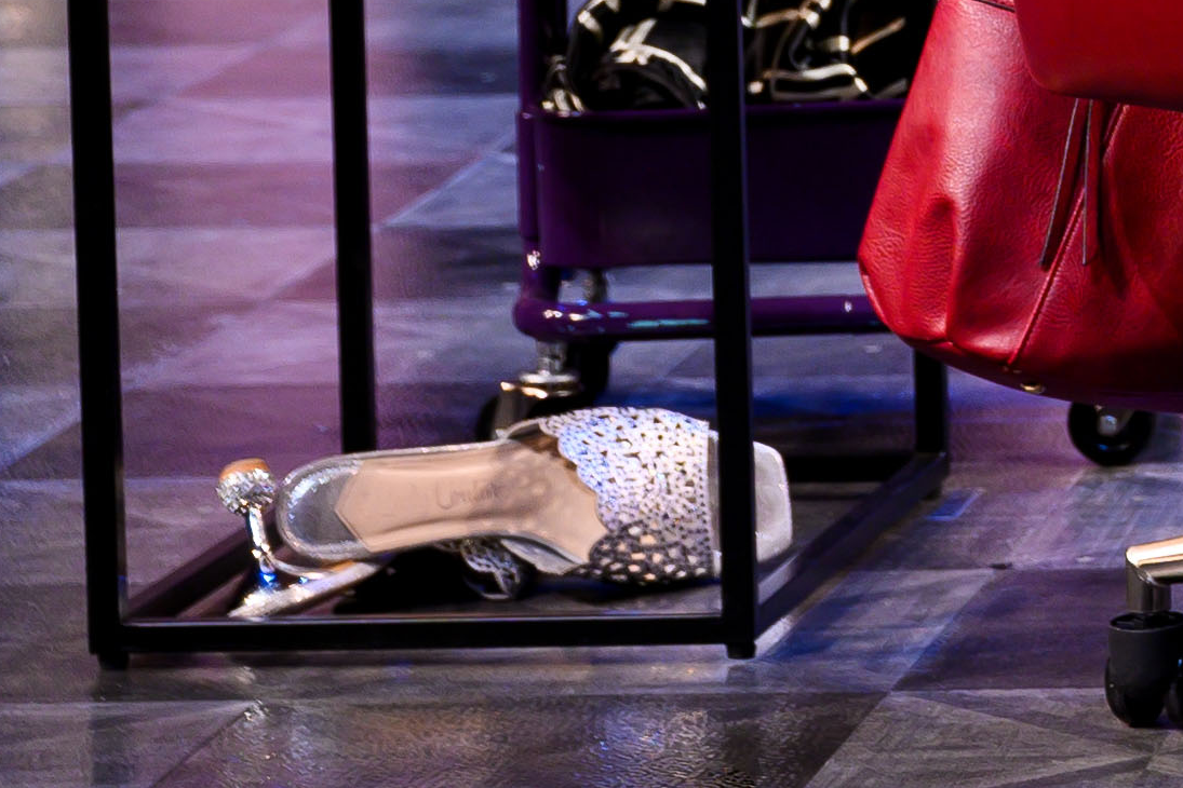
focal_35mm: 254
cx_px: 3131
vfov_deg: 5.3
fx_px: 8346
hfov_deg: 7.4
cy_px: -649
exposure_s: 1/250
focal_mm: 46
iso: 400
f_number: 4
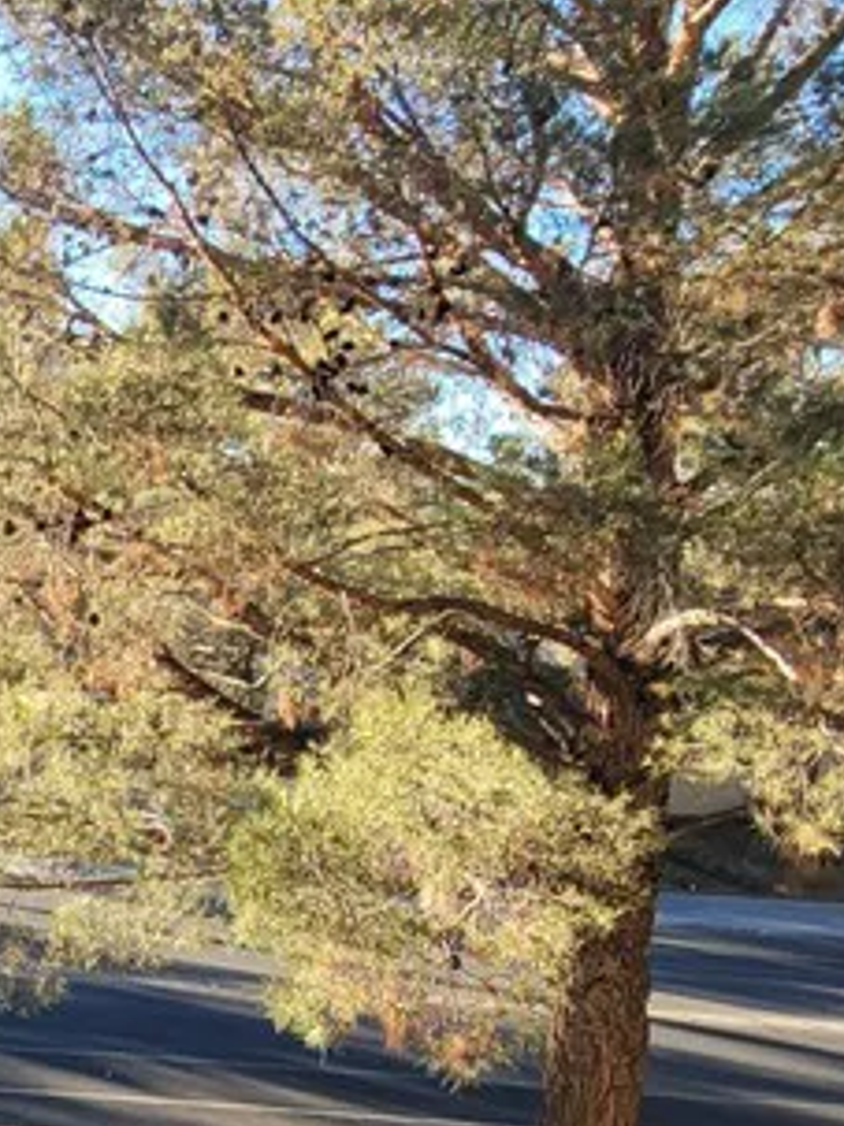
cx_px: -338
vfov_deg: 42.4
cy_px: 751
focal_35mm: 44
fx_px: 1431
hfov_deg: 26.3
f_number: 2.2
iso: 64
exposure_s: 1/282
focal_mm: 2.2
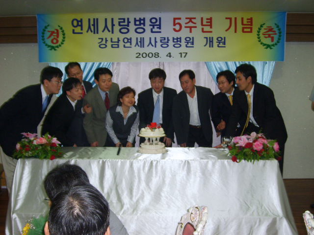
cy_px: 118
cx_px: 157
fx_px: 390
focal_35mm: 43
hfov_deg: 43.9
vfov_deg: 33.6
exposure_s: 1/45
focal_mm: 7.2
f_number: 3
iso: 123
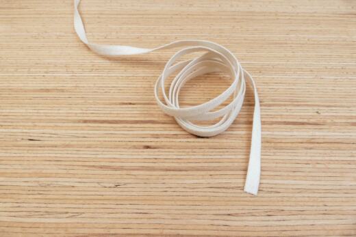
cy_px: 118
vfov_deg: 51.3
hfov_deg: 71.5
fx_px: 247
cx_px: 178
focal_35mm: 25
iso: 800
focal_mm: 9.12
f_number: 8
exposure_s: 1/200
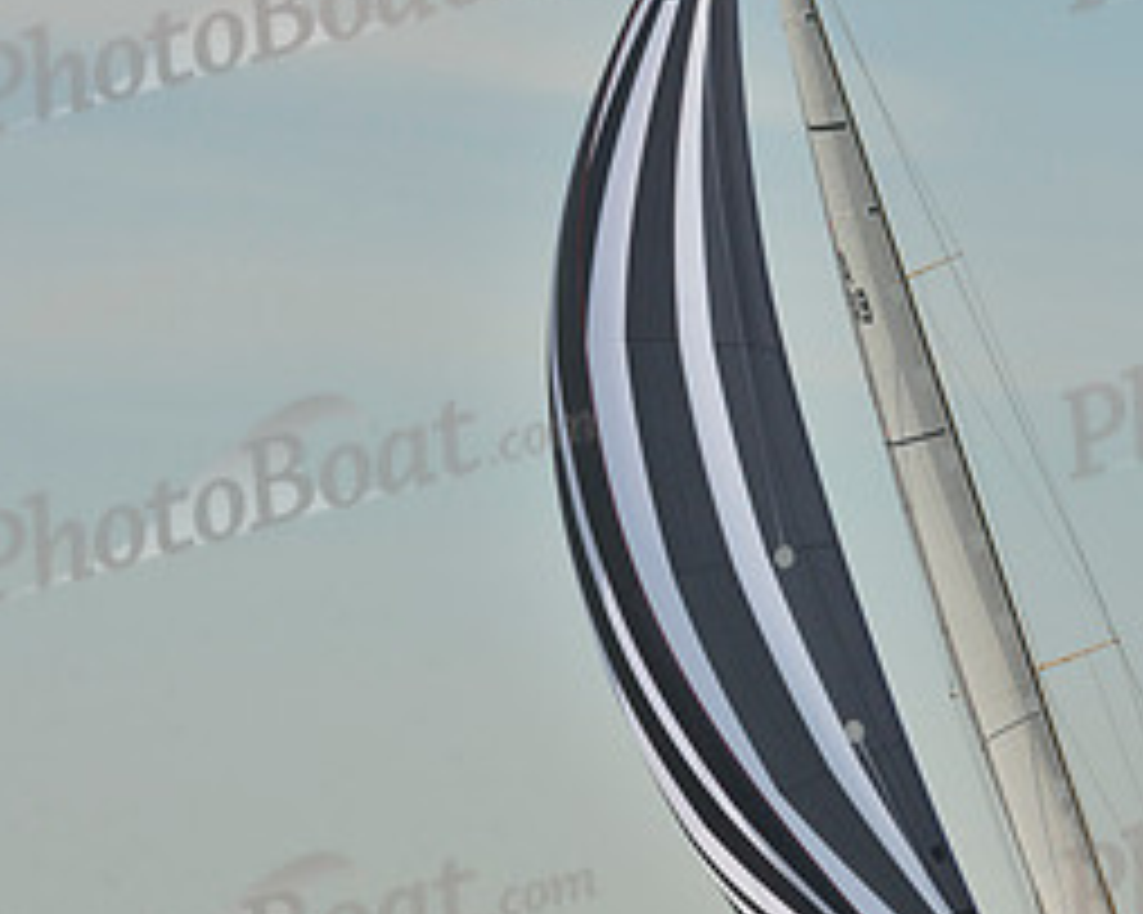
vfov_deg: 8.0
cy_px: 194
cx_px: 830
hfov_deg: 10.0
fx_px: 6526
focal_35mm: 193
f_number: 13
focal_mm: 90
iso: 560
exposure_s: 1/1600
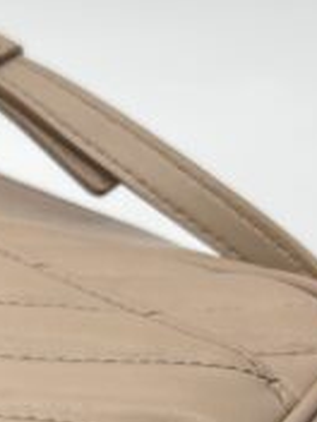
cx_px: -187
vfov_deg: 12.6
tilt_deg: -44.4
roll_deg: +4.6
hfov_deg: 9.5
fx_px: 1844
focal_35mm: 151
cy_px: 556
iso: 32
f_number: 1.5
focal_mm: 5.7
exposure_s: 1/104
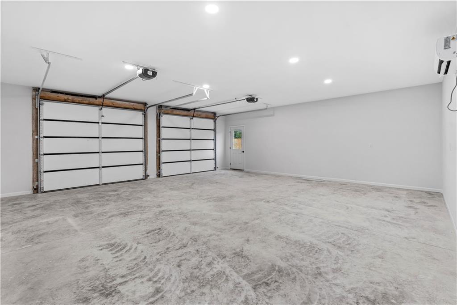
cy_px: 152
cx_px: 228
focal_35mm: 16
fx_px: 203
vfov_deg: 73.7
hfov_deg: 96.8
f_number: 4
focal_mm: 16
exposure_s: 1/4
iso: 200
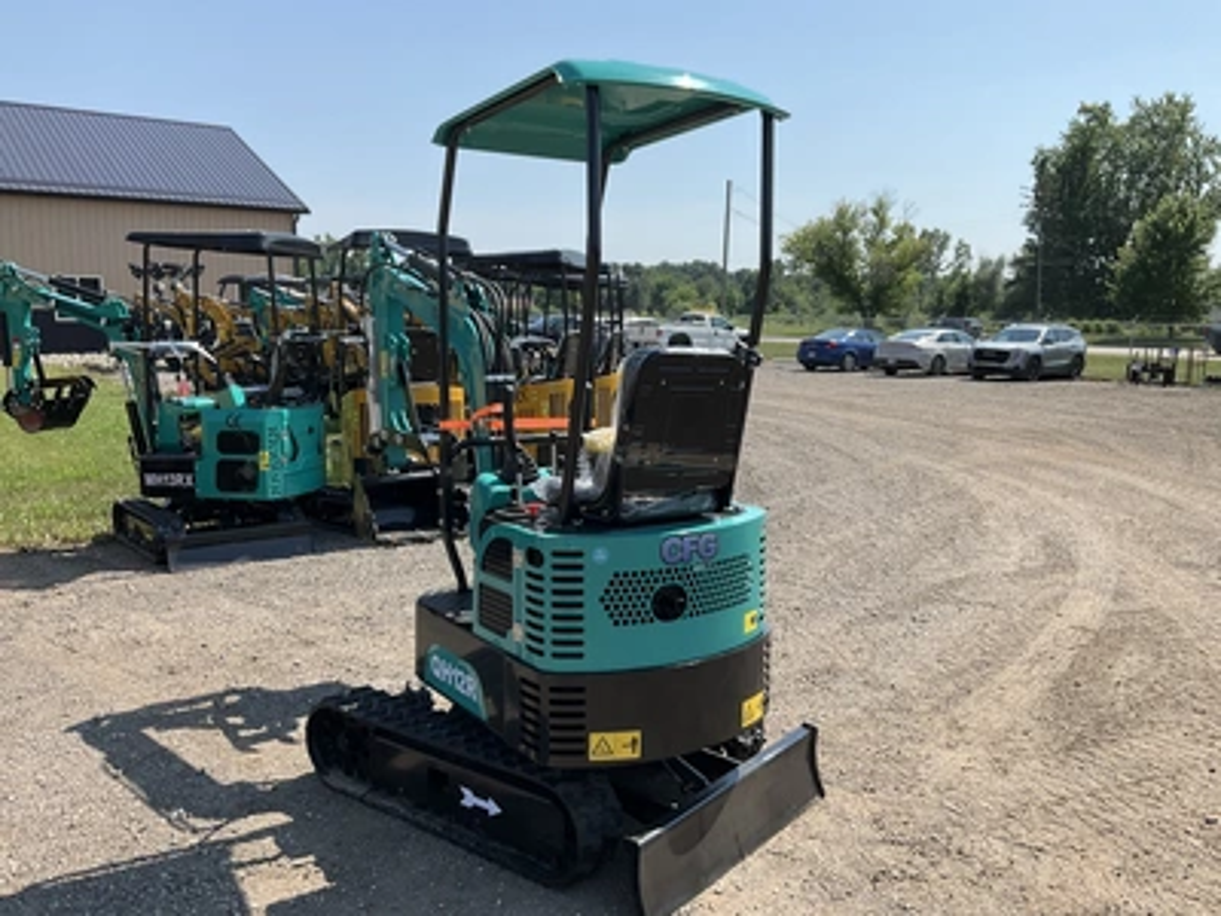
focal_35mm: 29
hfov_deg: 61.7
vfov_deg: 48.2
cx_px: 610
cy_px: 458
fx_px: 1023
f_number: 1.8
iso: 25
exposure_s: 1/1577
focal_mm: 3
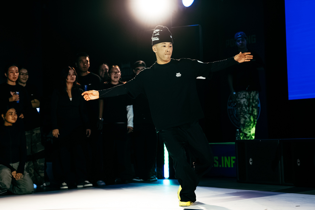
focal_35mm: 71
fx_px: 621
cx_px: 154
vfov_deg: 19.2
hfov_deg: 28.5
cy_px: 106
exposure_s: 1/800
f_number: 2.8
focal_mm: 54
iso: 3200
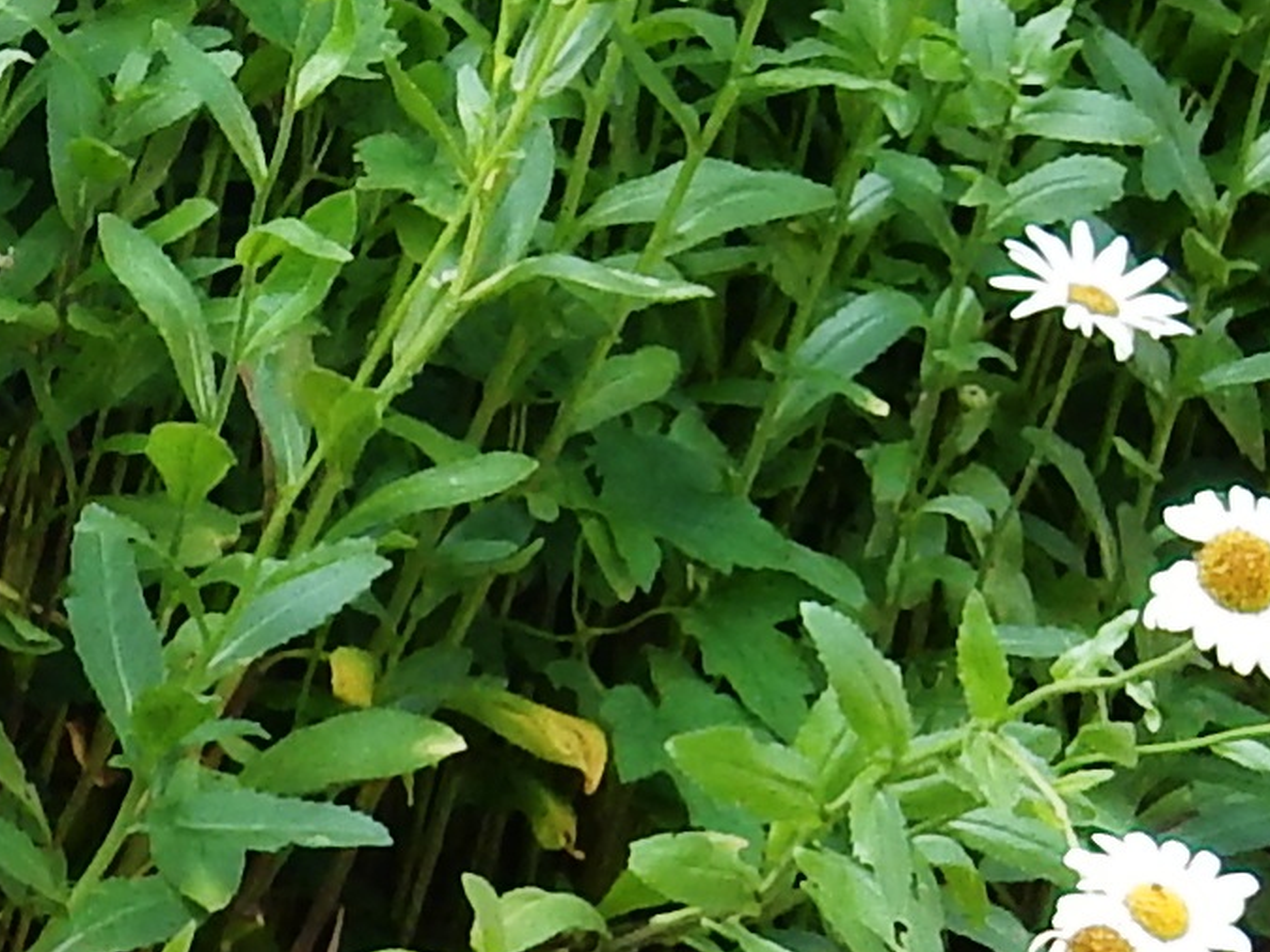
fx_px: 12765
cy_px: -382
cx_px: -318
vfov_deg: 4.3
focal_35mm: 348
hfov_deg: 5.7
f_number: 4.5
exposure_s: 1/80
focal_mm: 9
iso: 125
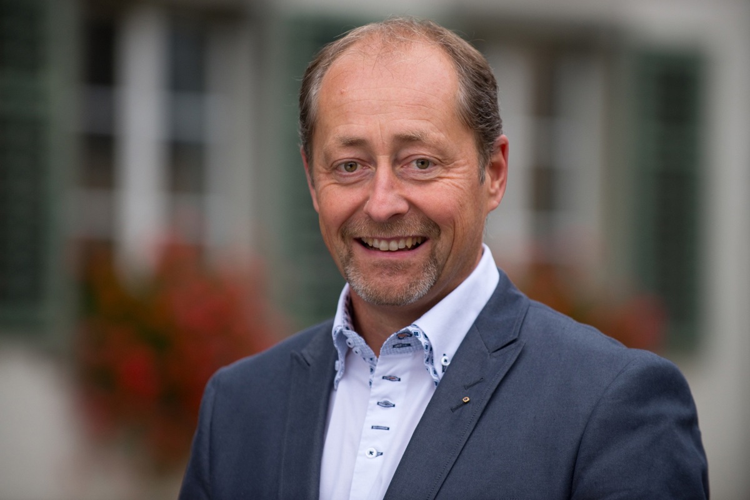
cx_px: 375
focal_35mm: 200
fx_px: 4166
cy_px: 250
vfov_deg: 6.9
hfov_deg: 10.3
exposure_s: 1/125
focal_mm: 200
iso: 500
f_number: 3.5
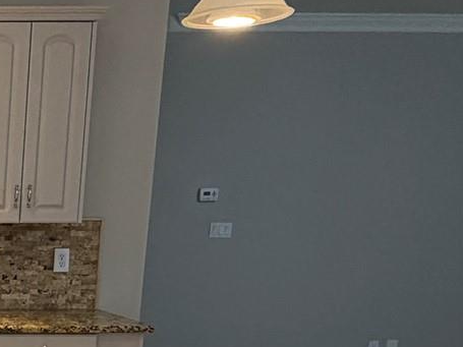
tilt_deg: -10.7
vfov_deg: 22.2
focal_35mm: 63
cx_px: -236
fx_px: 842
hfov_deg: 24.0
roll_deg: +0.1
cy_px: 361
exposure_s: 1/60
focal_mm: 2.22
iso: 250
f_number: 2.2
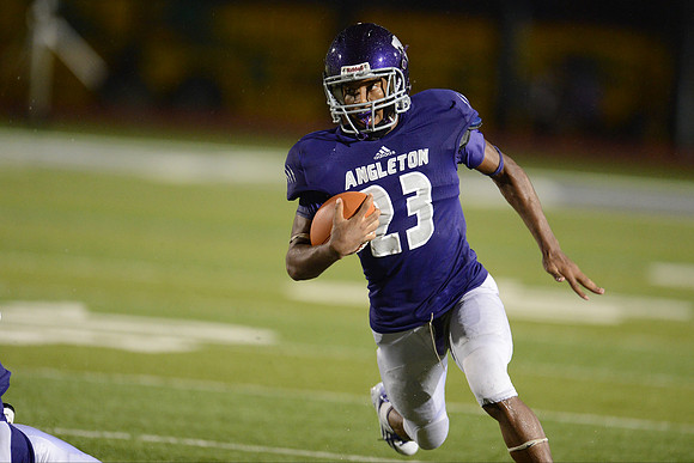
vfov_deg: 3.4
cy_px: 232
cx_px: 347
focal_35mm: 400
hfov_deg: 5.2
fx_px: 7713
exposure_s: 1/1000
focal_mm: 400
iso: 5000
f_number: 2.8
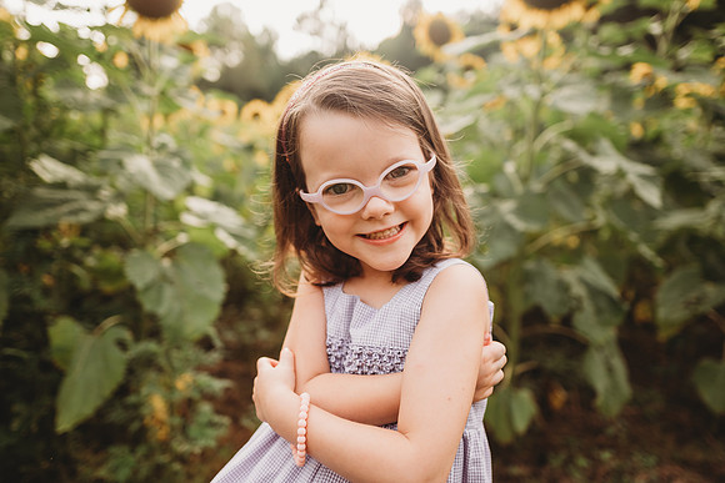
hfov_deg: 73.7
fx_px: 483
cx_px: 362
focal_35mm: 24
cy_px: 242
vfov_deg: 53.2
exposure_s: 1/320
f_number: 2.2
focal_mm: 24
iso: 125
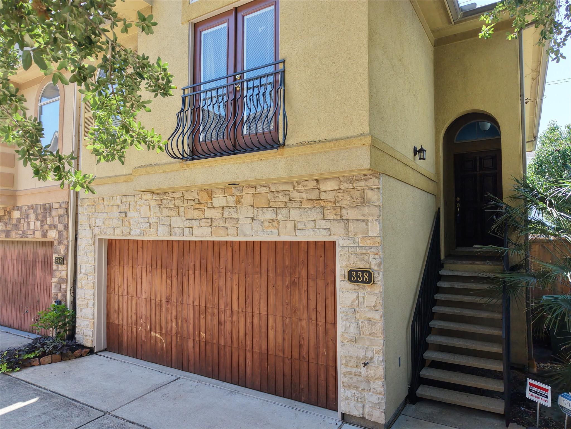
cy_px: 214
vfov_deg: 56.8
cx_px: 286
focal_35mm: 24
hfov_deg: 71.6
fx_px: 396
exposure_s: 1/250
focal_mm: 8.67
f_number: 1.8
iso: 100
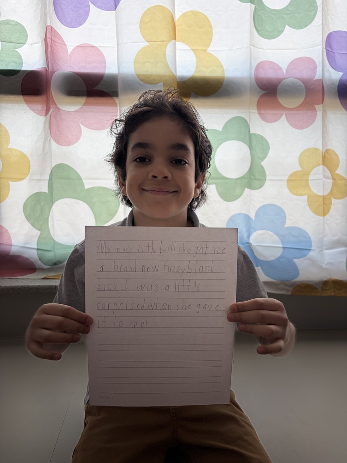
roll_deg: -0.2
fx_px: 348
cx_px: 174
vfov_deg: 67.3
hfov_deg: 53.1
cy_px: 232
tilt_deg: -8.7
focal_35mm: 26
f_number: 1.6
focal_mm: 5.96
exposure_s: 1/122
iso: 40
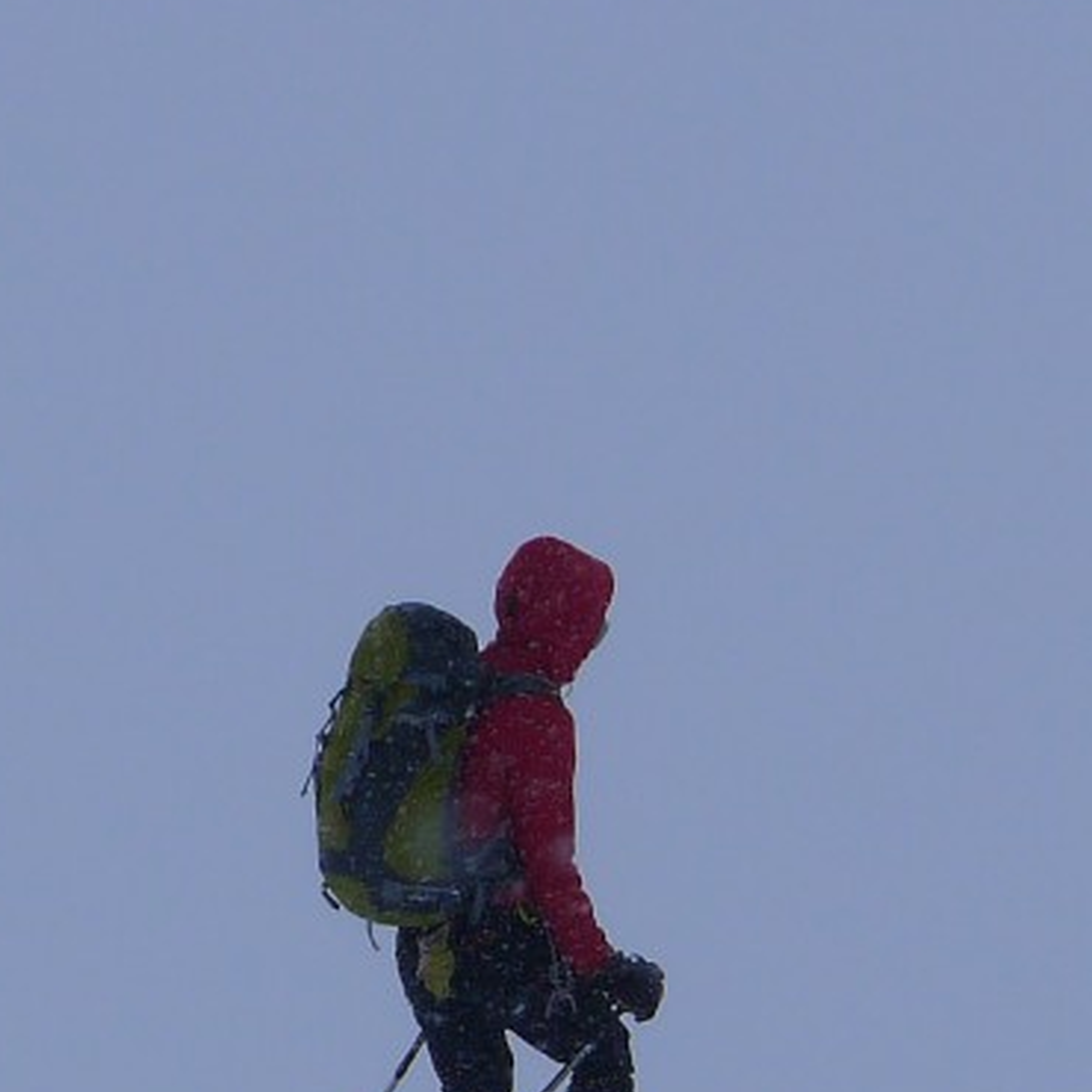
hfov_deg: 5.3
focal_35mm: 331
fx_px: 11814
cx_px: 595
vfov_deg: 5.3
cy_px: 944
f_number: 4.5
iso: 80
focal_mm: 19.2
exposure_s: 1/800
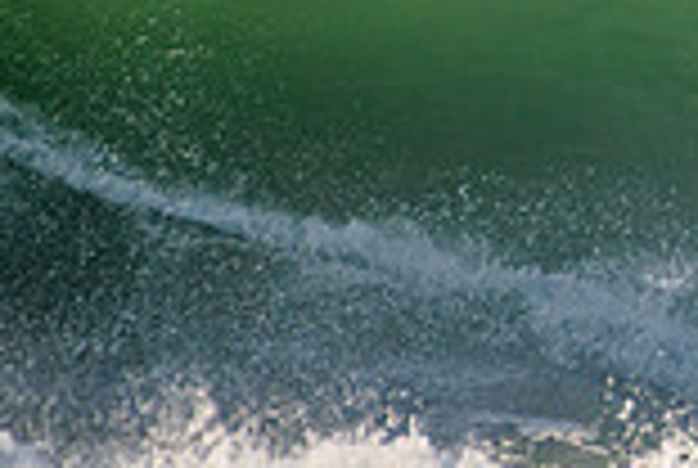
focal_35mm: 1868
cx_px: 1162
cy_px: -52
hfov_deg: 1.1
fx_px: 36288
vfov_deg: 0.7
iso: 200
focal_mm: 500
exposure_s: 1/1600
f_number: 5.6
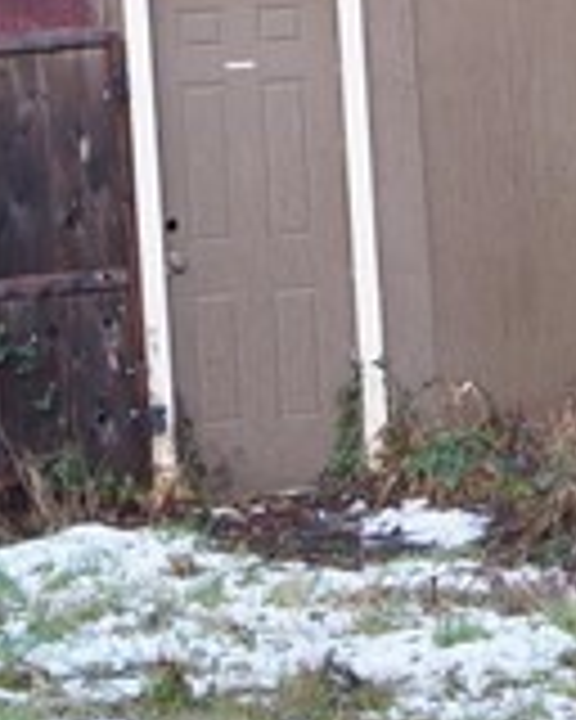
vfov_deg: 11.2
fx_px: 3665
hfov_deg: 8.8
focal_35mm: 172
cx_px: 745
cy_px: 101
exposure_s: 1/160
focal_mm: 18
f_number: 4
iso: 250
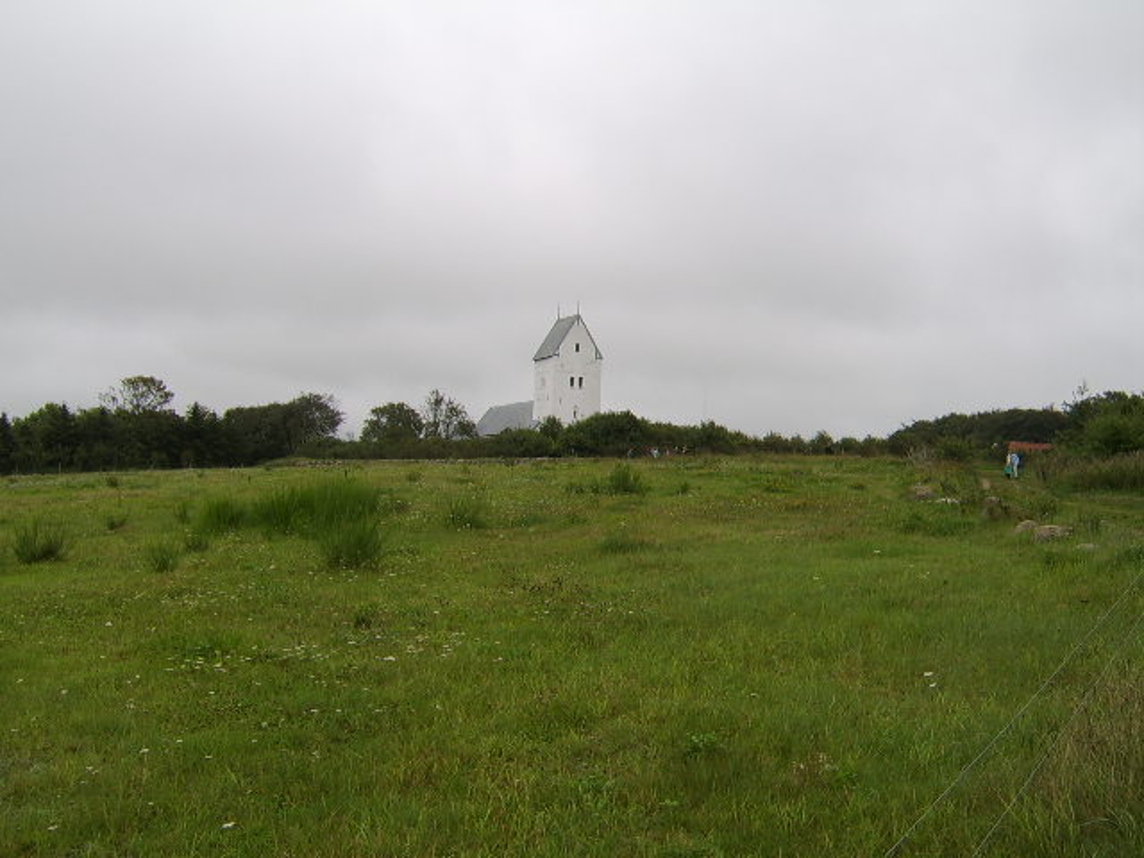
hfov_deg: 58.4
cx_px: 572
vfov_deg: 45.4
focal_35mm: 31
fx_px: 1024
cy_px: 429
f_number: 5.6
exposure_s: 1/136
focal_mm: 8.13
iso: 71
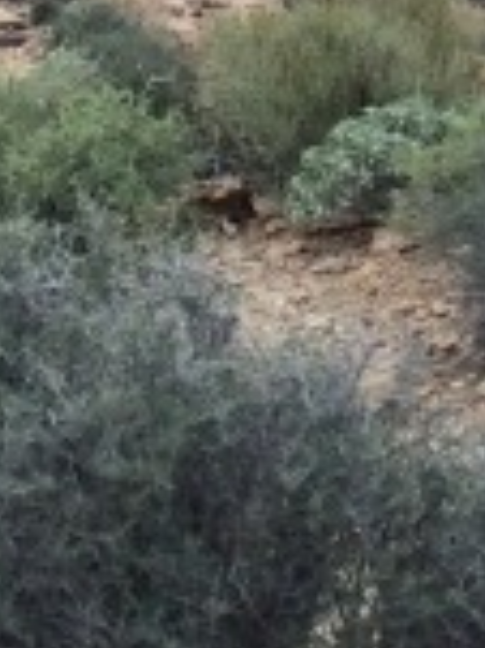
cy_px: -1150
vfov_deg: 8.4
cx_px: 365
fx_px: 3835
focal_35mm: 205
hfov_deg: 7.2
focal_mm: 4.15
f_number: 2.2
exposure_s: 1/892
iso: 32
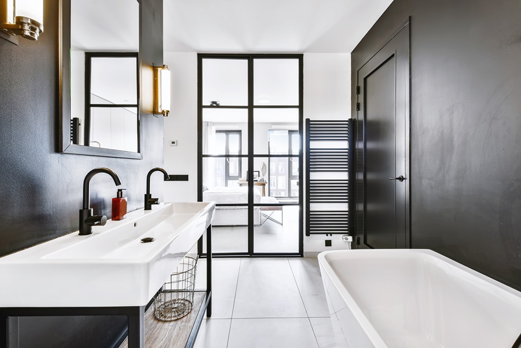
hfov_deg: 100.4
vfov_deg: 77.3
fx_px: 217
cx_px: 260
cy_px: 174
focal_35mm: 15
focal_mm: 10
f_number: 13
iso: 100
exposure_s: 1/2
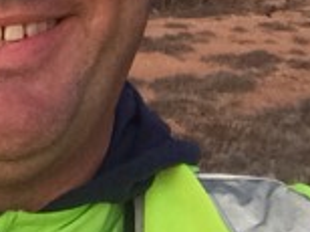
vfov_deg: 13.5
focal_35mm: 105
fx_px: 939
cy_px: -73
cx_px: 111
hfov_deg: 18.7
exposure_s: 1/30
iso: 250
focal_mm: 2.15
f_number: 2.4
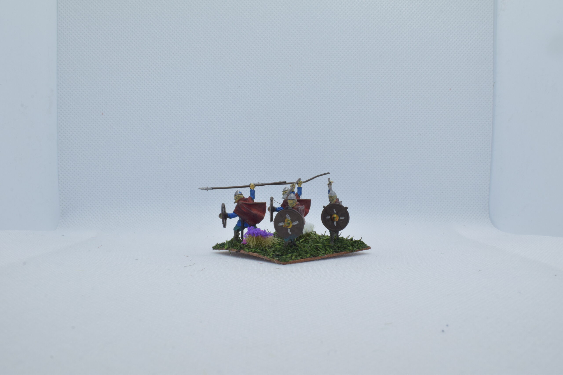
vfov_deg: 38.4
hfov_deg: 55.1
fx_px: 540
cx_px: 282
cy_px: 188
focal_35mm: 34
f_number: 22
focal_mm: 23
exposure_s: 1/60
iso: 800
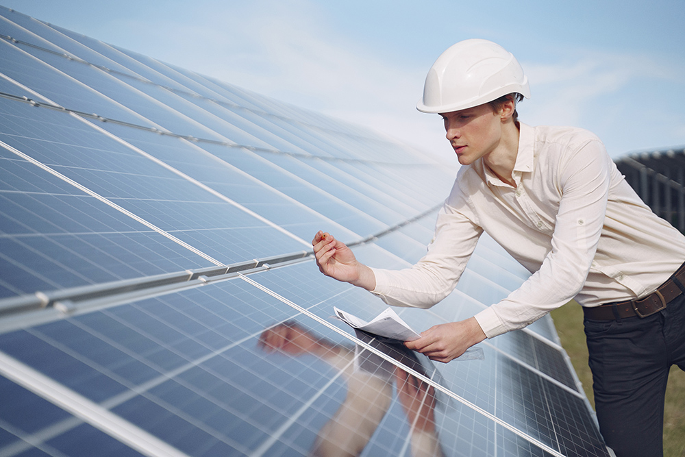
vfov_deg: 18.2
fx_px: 1427
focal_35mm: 75
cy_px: 228
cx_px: 342
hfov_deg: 27.0
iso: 500
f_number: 3.2
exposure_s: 1/8000
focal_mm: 75
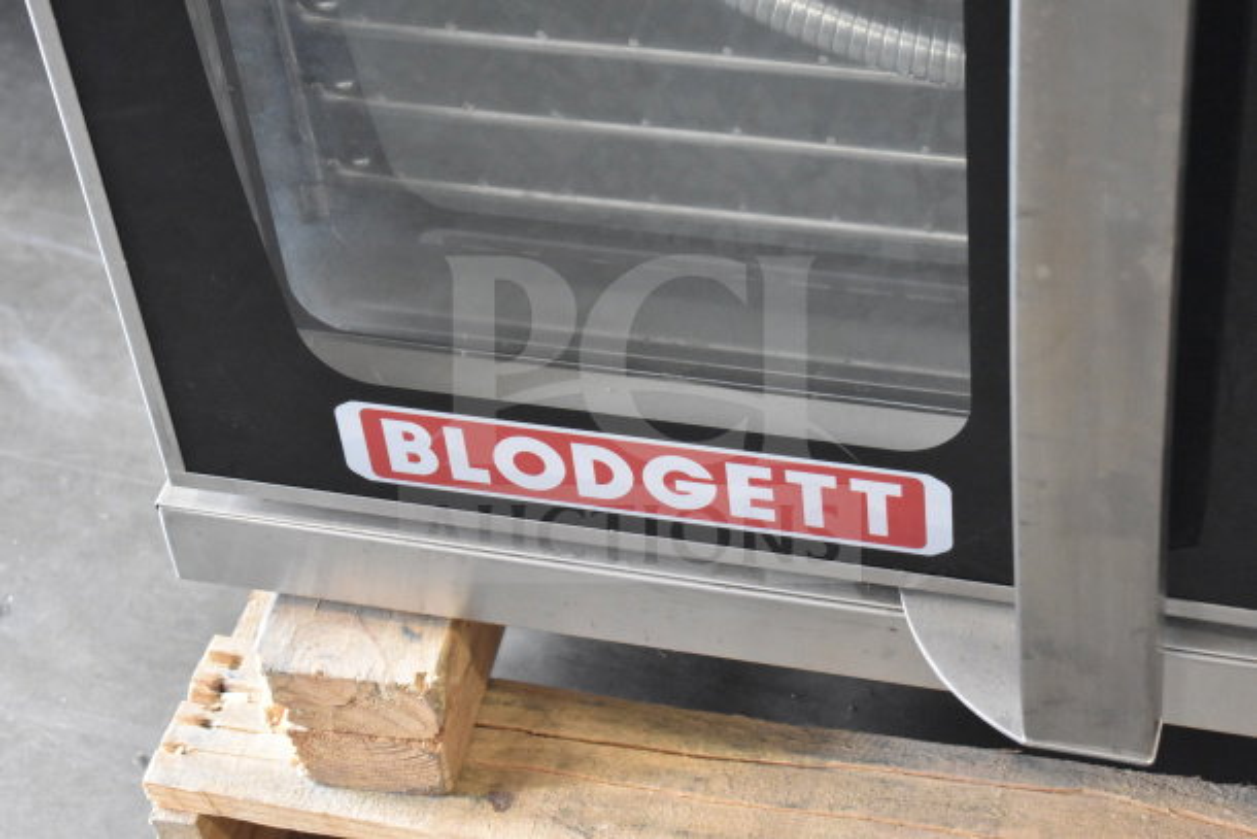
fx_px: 2881
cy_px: 420
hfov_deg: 24.6
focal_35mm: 82
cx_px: 628
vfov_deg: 16.6
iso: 6400
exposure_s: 1/125
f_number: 5.6
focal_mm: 55
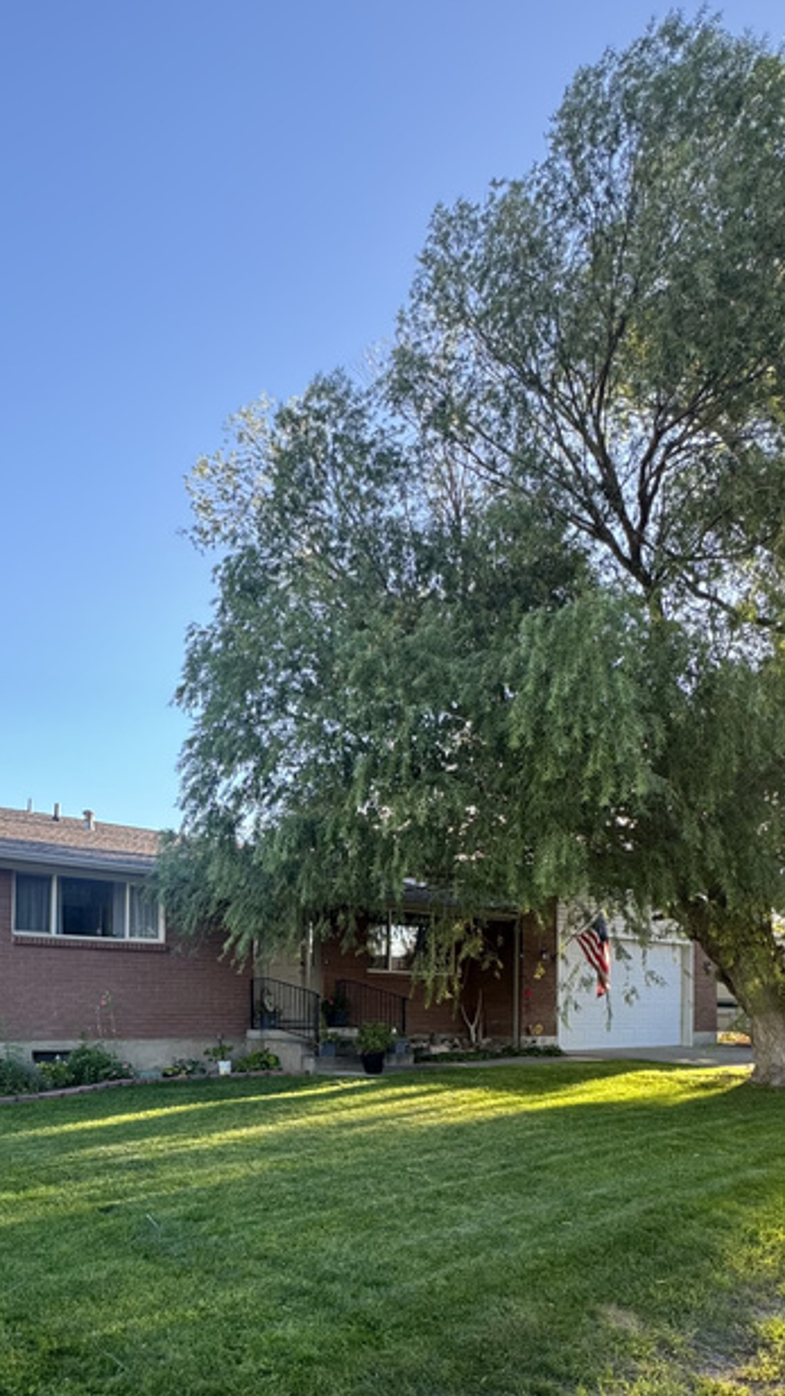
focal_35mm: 19
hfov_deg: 57.8
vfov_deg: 89.1
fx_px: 703
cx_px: 308
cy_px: 785
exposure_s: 1/99
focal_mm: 2.22
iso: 80
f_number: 2.2
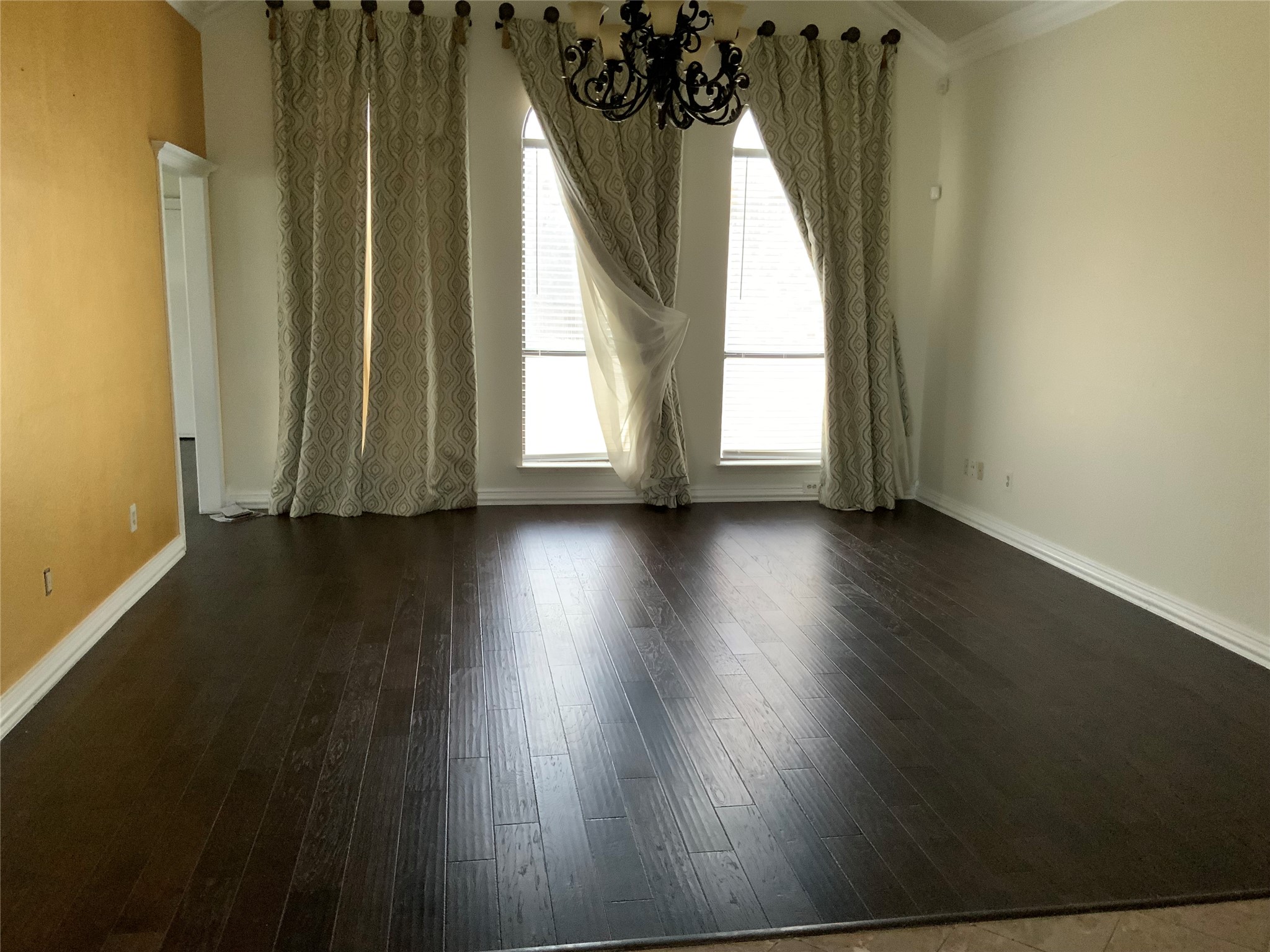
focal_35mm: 29
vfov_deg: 48.2
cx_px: 635
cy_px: 476
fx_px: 1064
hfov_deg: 61.7
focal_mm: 3
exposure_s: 1/40
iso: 250
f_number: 1.8
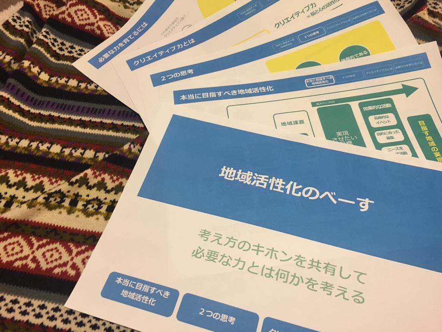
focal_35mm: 29
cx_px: 221
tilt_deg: -55.2
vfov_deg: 48.2
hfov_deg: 61.7
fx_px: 370
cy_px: 166
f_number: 2.2
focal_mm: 4.15
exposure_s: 1/30
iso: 100
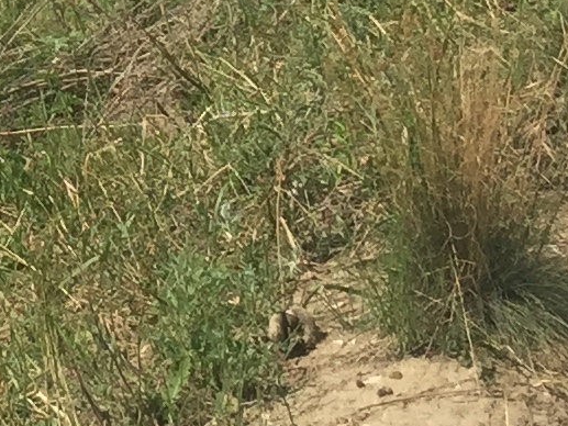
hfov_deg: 10.2
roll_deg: -1.4
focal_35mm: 183
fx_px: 3003
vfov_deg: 7.9
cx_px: -428
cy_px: -339
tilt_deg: -15.4
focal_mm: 4.15
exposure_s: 1/3049
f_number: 2.2
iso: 32
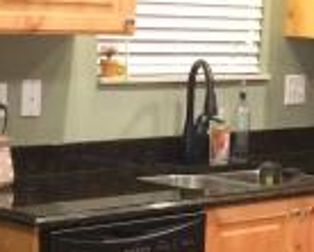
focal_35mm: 131
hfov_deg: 14.6
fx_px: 1220
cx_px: 209
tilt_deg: -9.7
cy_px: 207
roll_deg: -2.6
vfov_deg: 11.8
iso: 250
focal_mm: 4.15
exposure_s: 1/24
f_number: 2.2
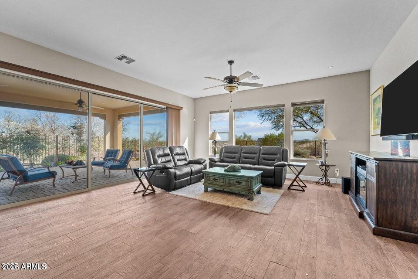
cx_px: 209
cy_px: 140
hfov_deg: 100.4
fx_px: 174
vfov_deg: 77.3
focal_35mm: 15
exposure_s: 1/4
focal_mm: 15
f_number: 8
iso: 400
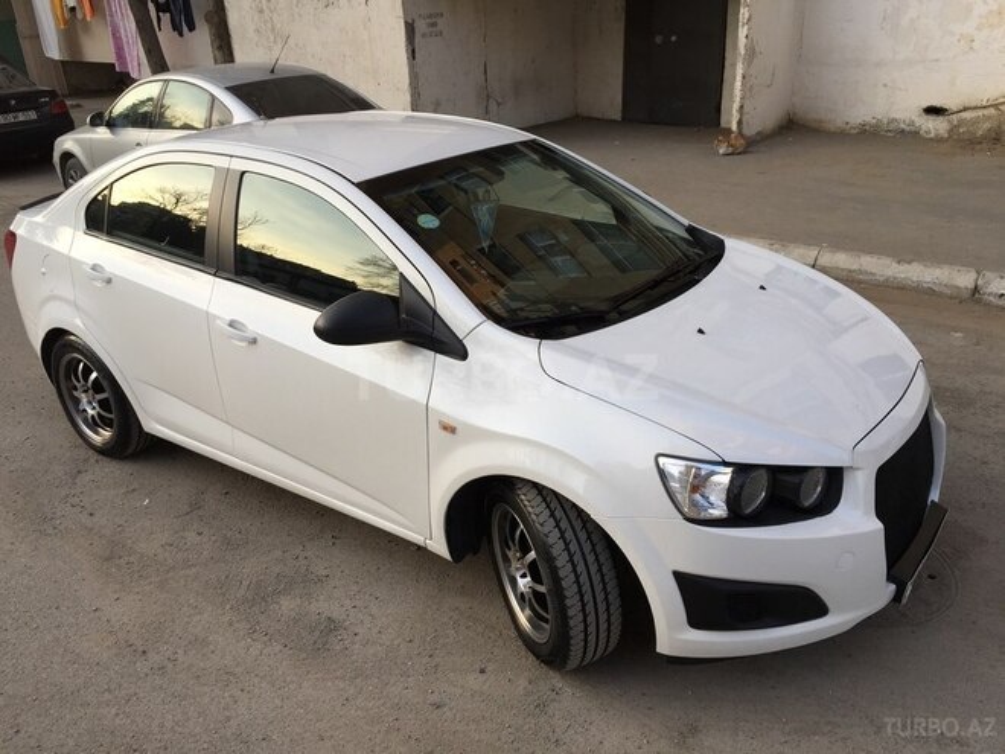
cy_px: 377
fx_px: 842
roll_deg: +1.5
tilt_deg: -23.5
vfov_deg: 48.2
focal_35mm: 29
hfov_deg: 61.7
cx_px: 502
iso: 32
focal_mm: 4.15
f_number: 2.2
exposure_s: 1/267
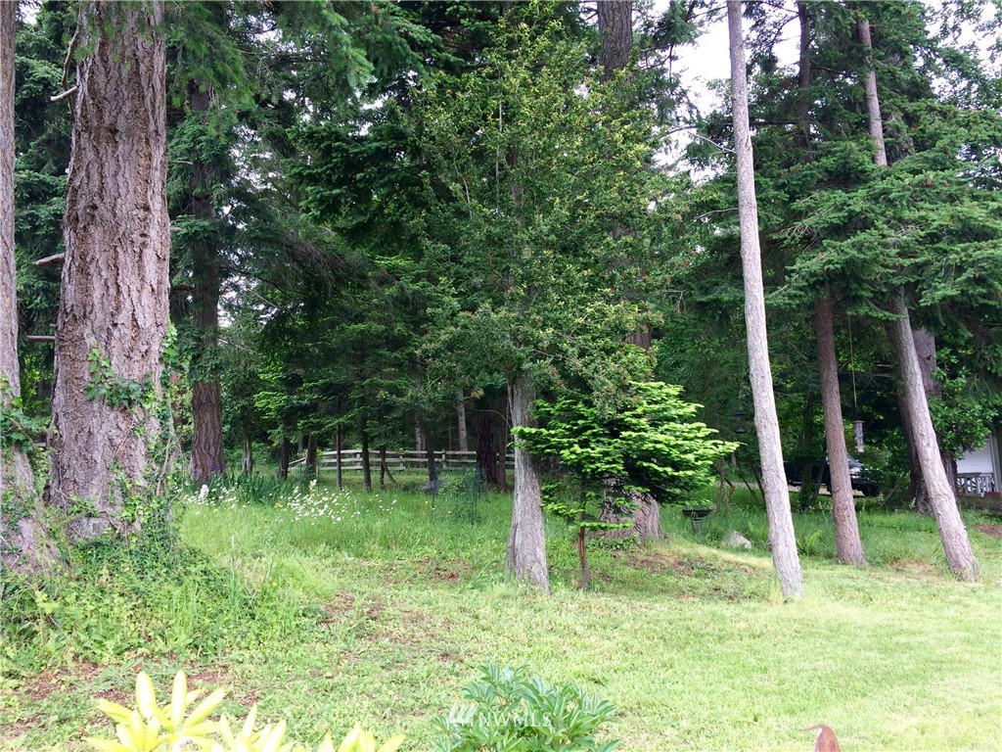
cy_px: 376
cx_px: 501
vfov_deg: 48.2
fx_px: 839
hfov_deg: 61.7
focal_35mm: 29
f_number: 2.2
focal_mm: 4.15
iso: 32
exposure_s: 1/232
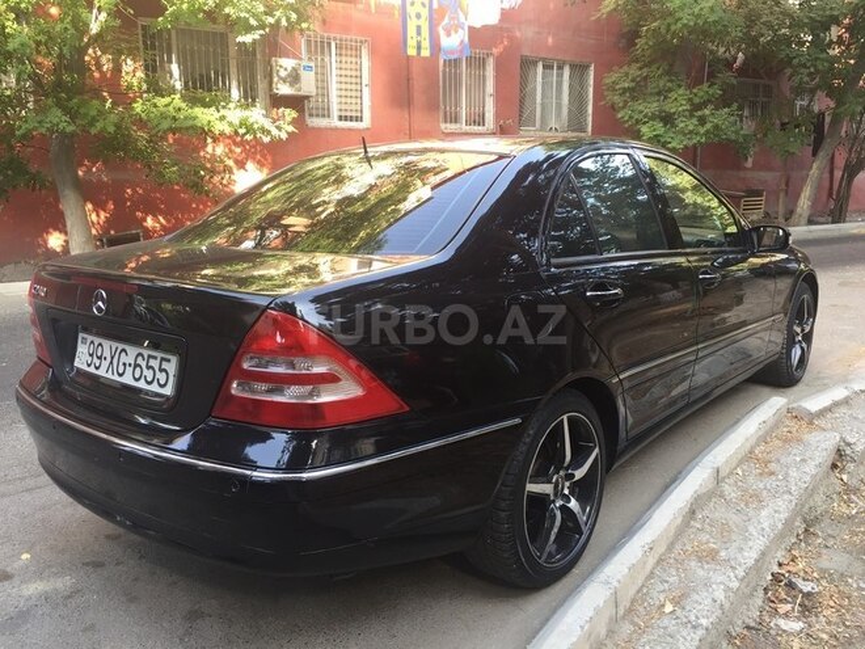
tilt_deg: -10.5
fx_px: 725
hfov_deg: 61.7
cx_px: 432
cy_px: 324
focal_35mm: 29
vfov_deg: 48.2
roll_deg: -0.7
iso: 50
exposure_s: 1/100
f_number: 2.2
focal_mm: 4.15
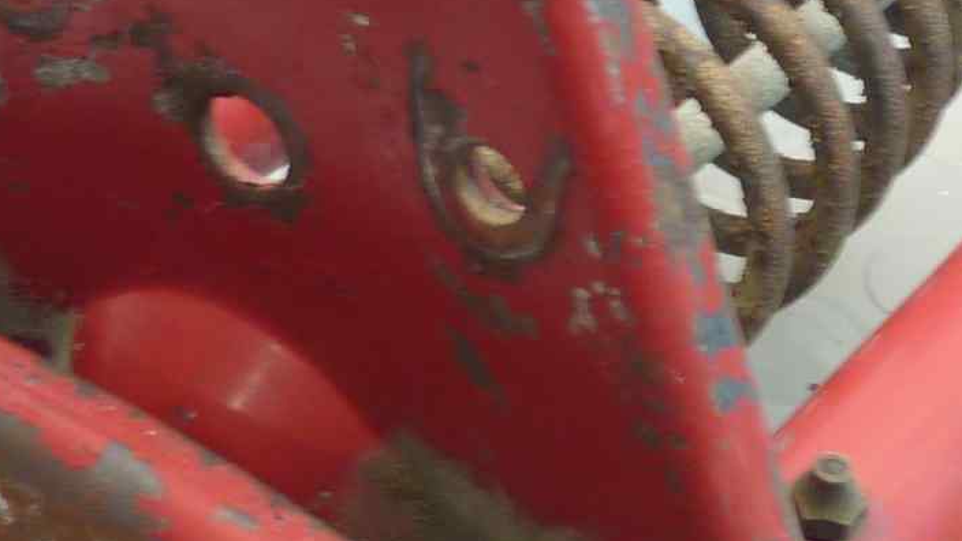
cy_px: 56
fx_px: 2525
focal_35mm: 99
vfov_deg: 12.1
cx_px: 926
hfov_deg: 21.0
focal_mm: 4.1
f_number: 3.3
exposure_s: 1/8
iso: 80
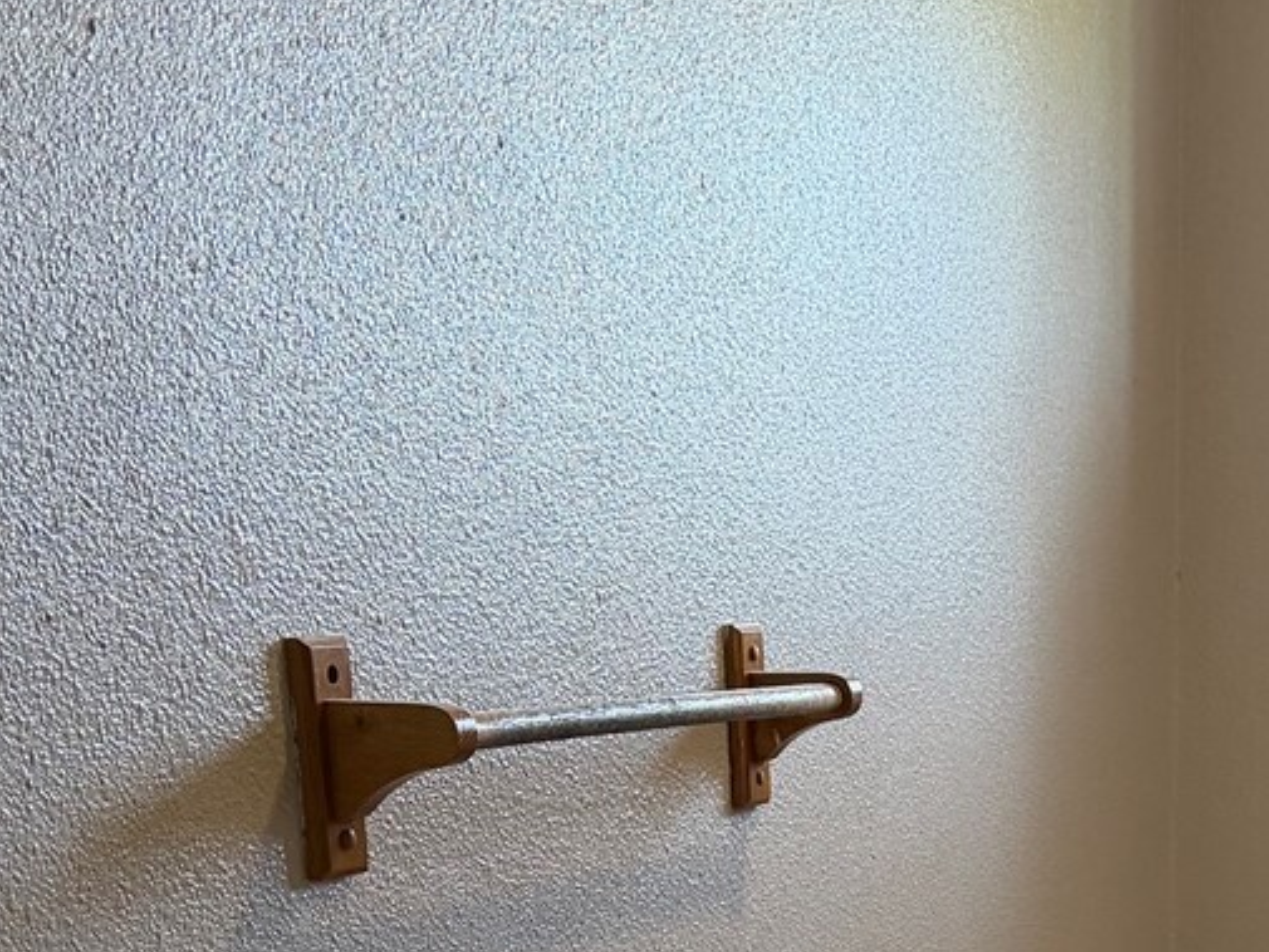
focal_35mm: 76
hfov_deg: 25.1
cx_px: 1078
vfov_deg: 17.5
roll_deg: -0.3
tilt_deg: -16.6
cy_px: 1399
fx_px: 2787
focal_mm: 6.76
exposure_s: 1/60
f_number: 1.78
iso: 250
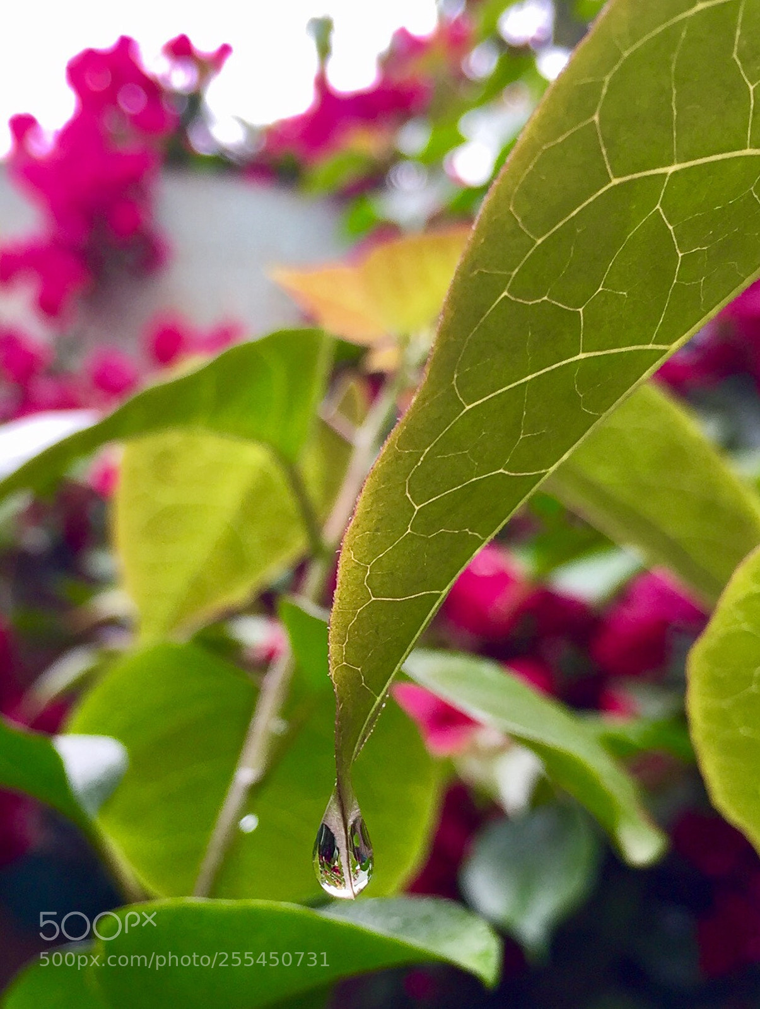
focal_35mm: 29
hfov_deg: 48.3
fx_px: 847
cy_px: 504
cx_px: 380
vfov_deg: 61.6
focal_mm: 4.15
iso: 32
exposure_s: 1/100
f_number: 2.2
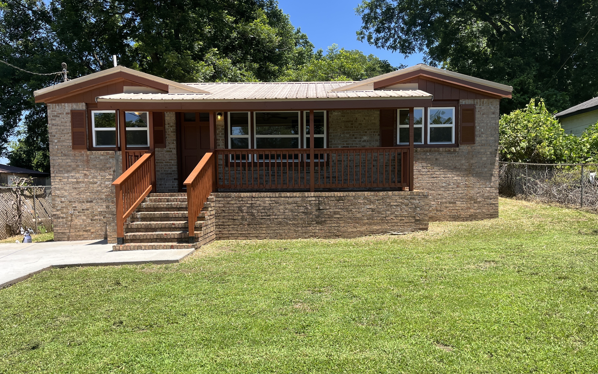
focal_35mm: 28
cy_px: 210
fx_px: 456
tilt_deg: -3.6
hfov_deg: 66.5
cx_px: 299
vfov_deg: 44.5
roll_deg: +0.3
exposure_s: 1/1862
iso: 50
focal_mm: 5.1
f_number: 1.6
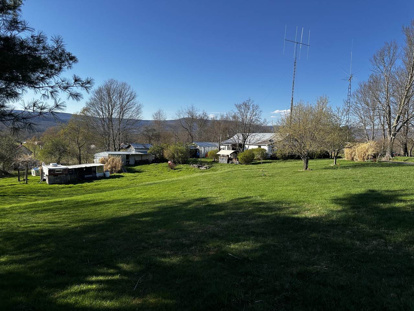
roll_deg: -1.5
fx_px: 287
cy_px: 156
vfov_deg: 56.8
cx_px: 207
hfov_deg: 71.6
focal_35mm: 24
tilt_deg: -2.4
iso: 80
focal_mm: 6.86
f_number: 1.78
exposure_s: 1/2967
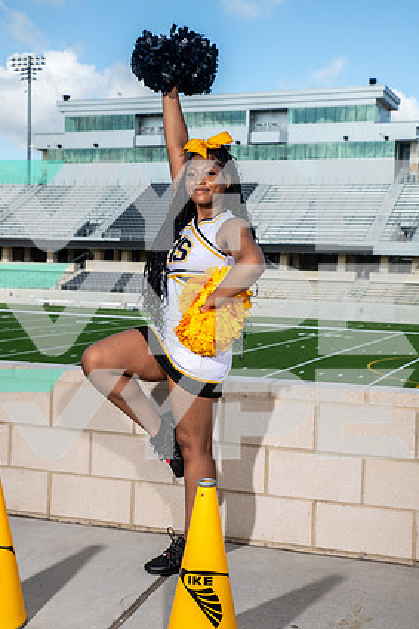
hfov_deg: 25.5
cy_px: 311
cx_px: 198
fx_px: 926
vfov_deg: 37.5
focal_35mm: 53
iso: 100
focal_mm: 50
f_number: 7.1
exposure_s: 1/320
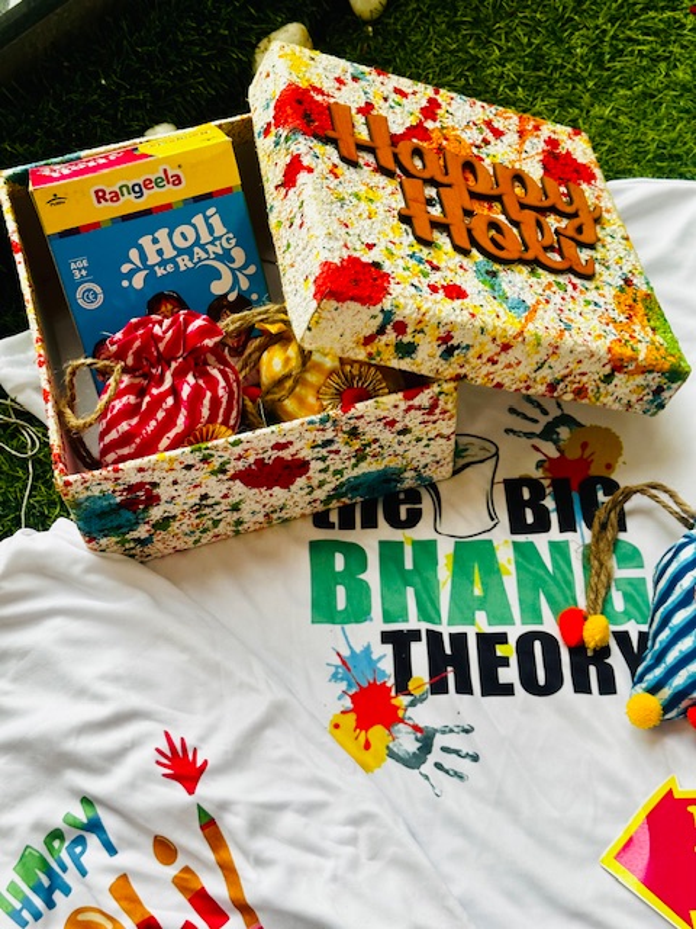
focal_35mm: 48
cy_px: 464
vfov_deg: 39.7
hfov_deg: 30.3
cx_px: 348
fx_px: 1287
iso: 125
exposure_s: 1/100
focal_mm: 6.86
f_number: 1.78
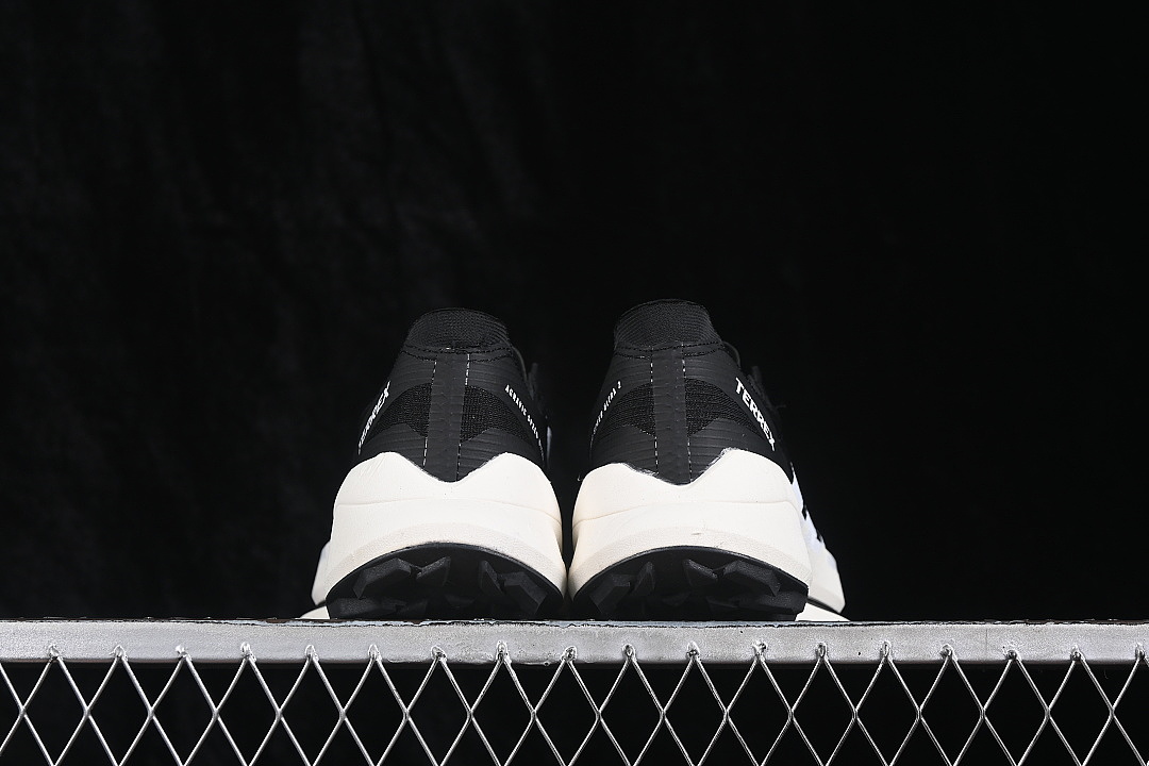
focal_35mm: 75
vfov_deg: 18.2
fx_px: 2394
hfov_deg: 27.0
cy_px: 383
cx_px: 574
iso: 160
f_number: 6.3
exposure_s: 1/60
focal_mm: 50
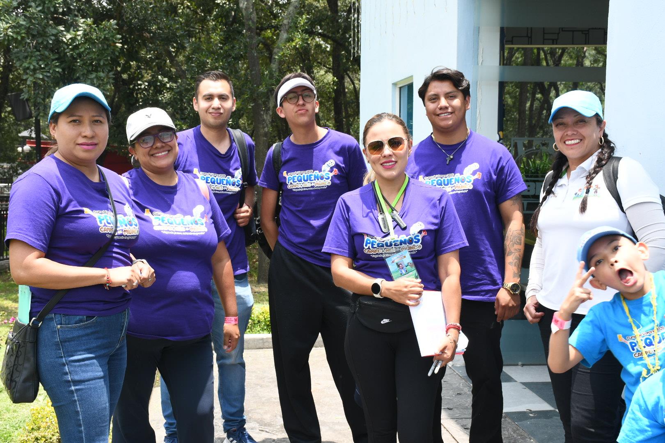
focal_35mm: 51
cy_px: 222
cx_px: 332
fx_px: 942
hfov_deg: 38.9
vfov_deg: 26.5
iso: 200
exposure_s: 1/125
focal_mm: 34
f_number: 9
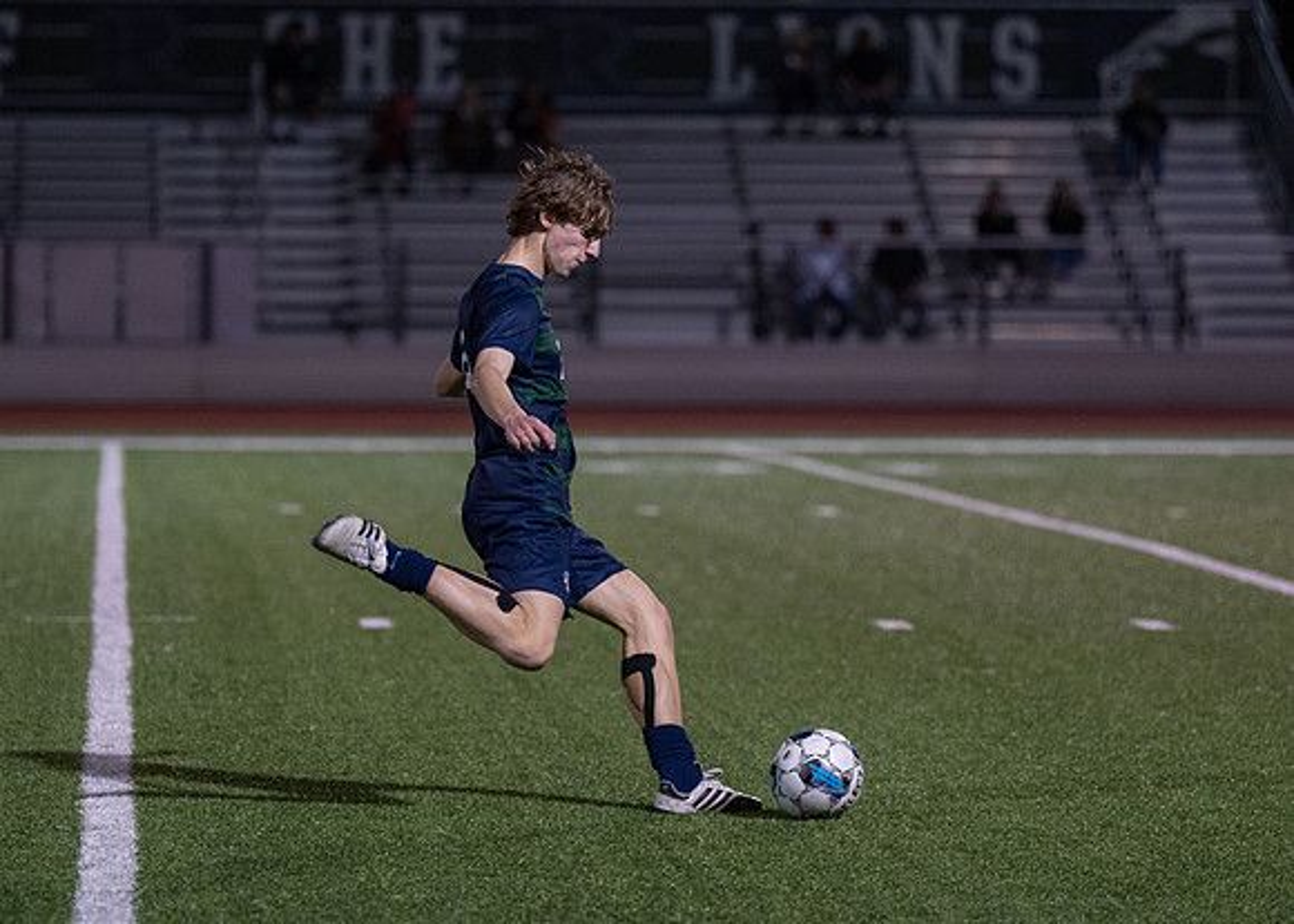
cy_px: 411
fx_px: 7626
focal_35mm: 208
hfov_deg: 9.7
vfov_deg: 6.9
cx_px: 508
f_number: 2.8
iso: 2500
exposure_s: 1/1250
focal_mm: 148
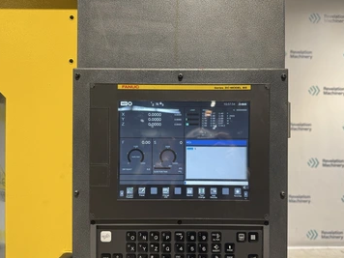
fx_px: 268
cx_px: 186
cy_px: 142
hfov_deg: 65.2
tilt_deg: -0.6
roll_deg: -0.1
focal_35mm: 27
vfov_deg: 51.3
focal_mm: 6.76
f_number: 1.78
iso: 125
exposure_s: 1/100
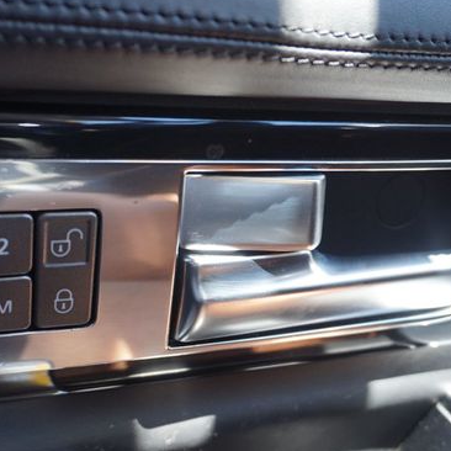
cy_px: 226
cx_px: 213
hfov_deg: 34.7
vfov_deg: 34.7
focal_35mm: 49
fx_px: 722
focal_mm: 22
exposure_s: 1/60
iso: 200
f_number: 4
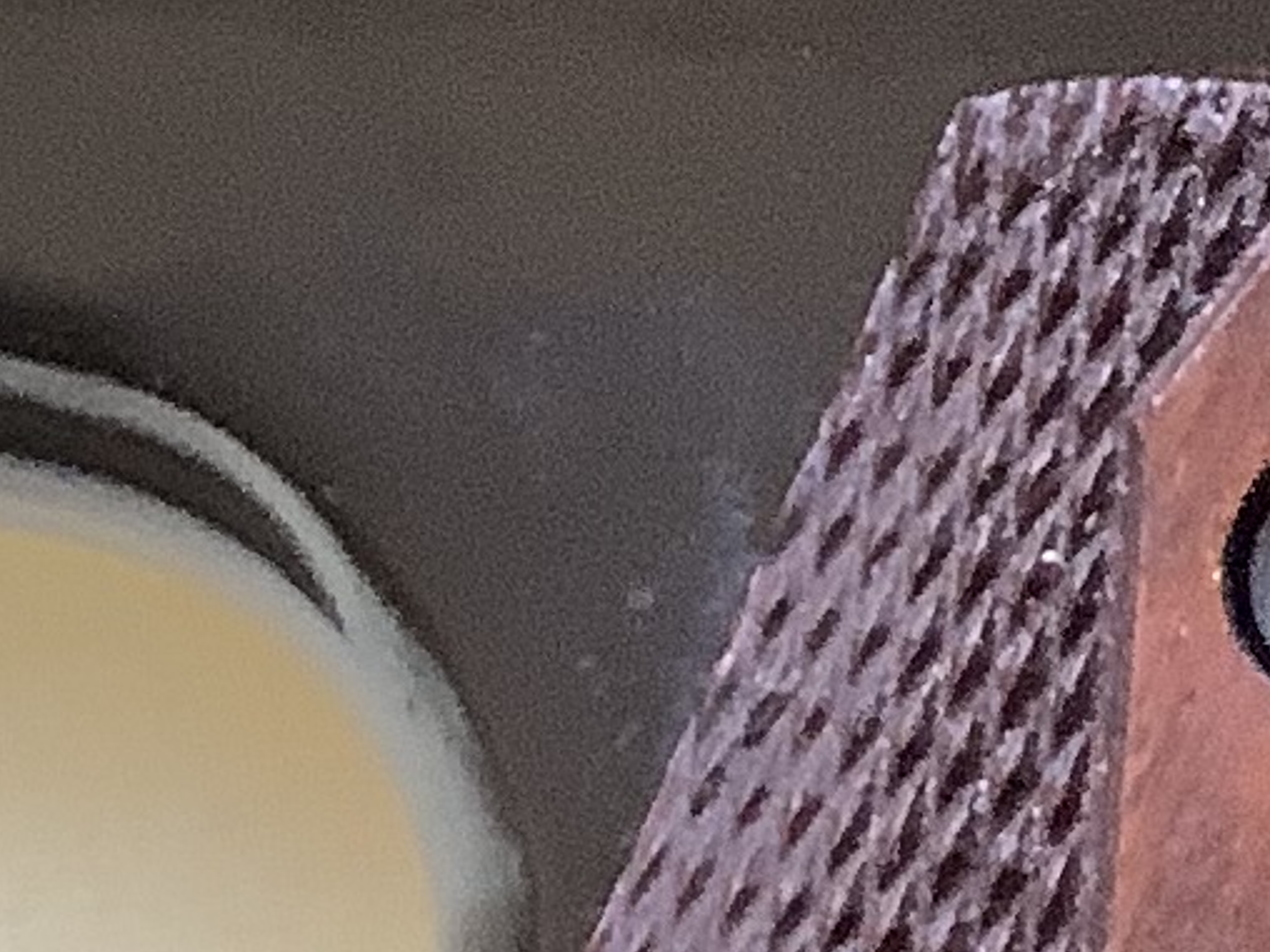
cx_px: 2740
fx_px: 7301
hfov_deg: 9.2
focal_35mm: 199
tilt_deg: -84.6
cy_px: 1052
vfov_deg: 7.4
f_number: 2.4
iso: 100
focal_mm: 3.3
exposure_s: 1/50
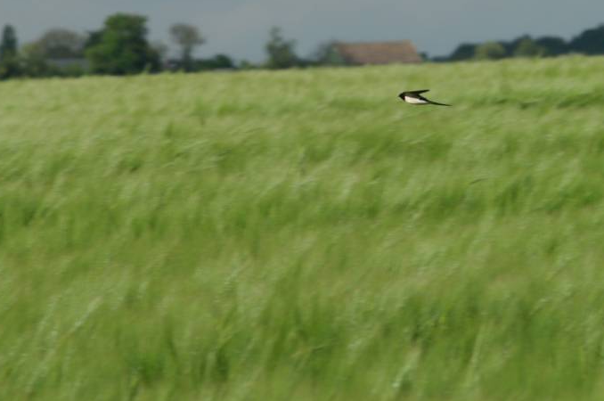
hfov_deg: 4.3
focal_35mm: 476
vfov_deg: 2.9
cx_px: 346
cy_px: 157
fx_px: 7975
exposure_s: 1/300
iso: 100
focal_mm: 210
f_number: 10
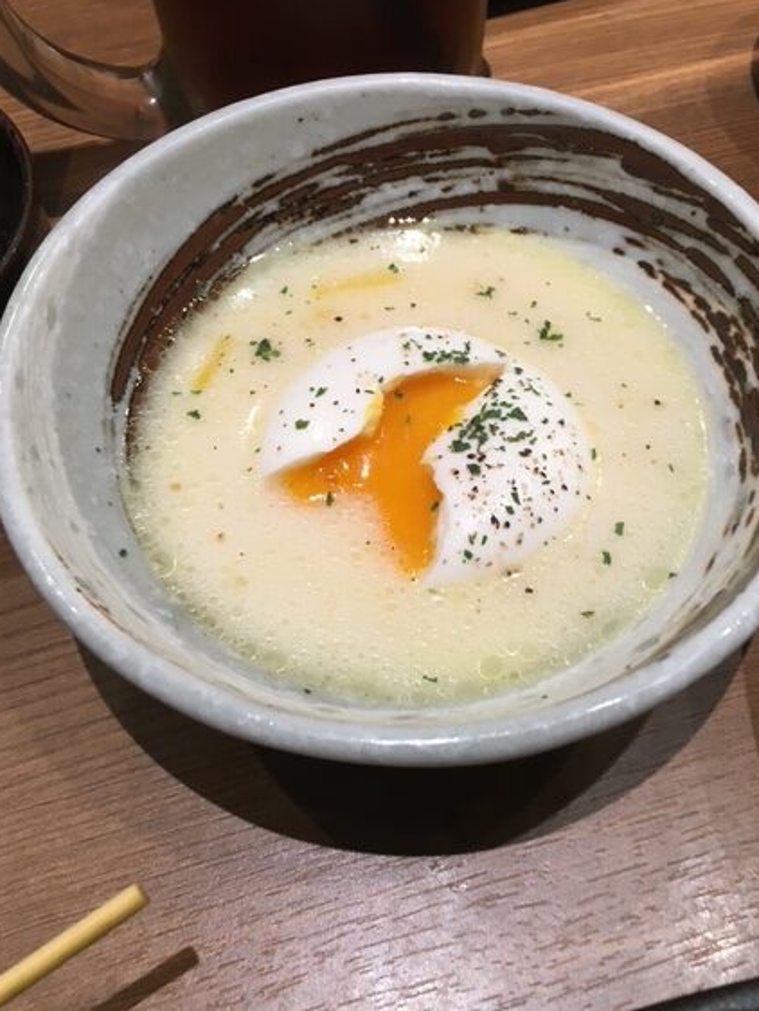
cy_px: 552
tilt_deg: -60.7
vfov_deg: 55.2
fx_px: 964
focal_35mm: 33
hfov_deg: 43.0
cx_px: 394
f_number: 2.2
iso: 50
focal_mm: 4.15
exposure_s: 1/30
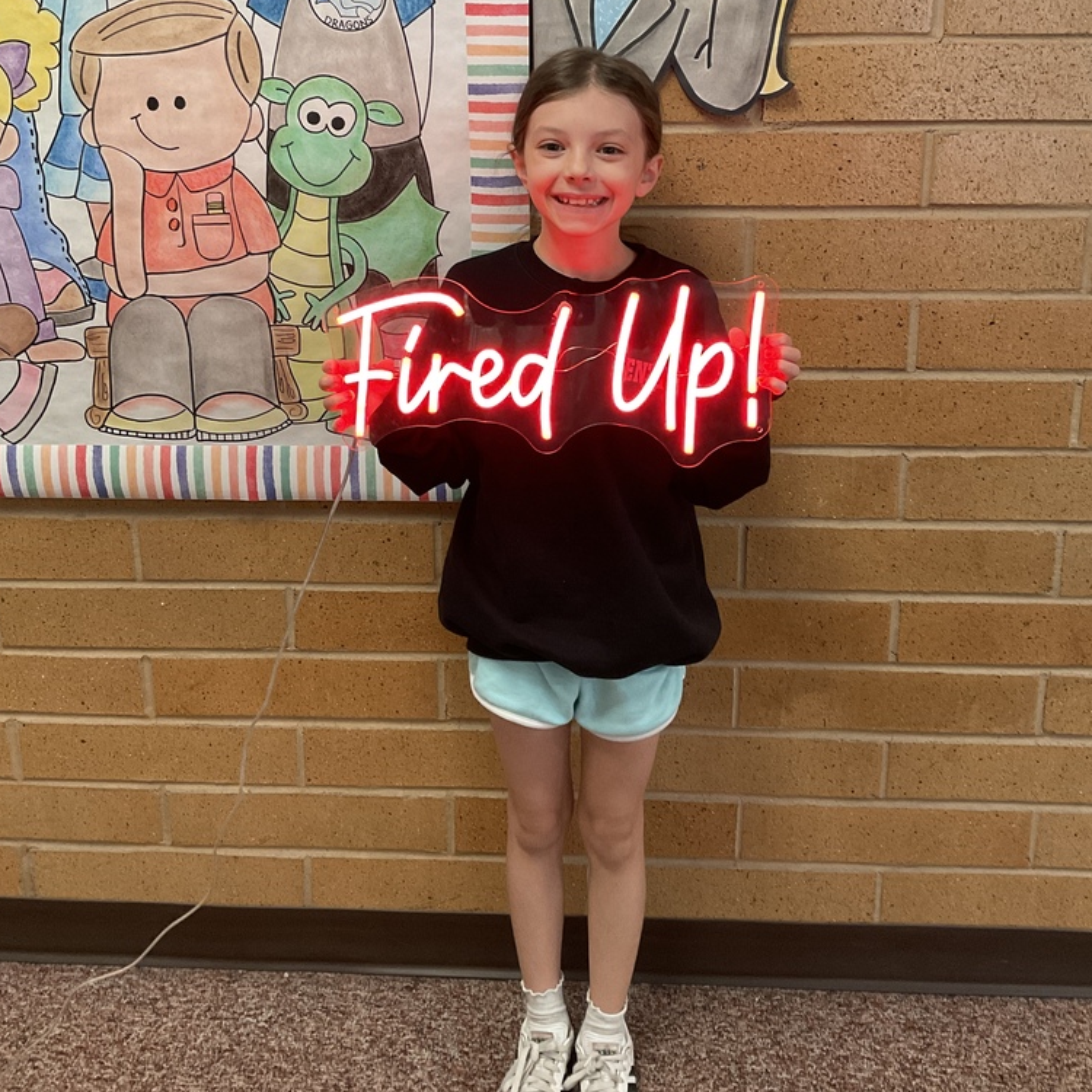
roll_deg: -0.6
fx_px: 1249
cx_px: 540
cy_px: 357
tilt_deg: -14.3
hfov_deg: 47.2
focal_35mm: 35
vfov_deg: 46.4
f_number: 1.8
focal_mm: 3
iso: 160
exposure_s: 1/60
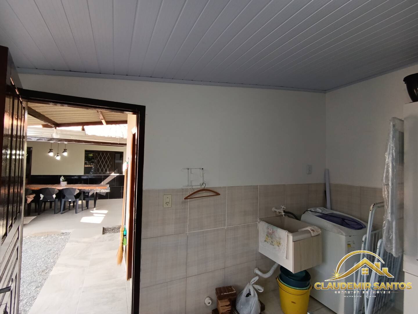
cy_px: 157
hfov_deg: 94.5
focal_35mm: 16
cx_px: 209
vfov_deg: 78.1
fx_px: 193
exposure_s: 1/120
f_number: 2.2
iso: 200
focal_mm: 1.65
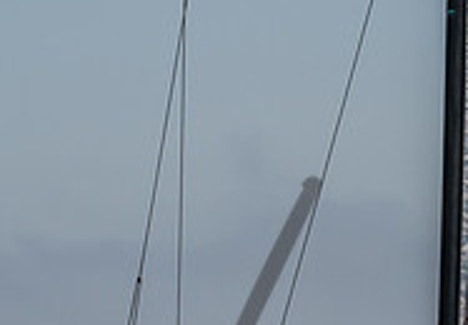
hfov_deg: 3.5
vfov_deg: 2.4
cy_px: 519
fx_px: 7706
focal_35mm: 585
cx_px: 297
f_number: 9
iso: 640
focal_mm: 145
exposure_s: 1/1000
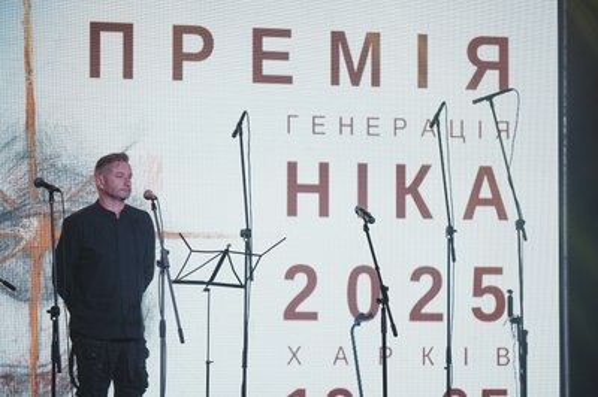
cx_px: 299
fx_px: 3253
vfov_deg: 7.0
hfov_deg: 10.5
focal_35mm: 196
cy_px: 198
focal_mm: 196
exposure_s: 1/320
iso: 800
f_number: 5.6
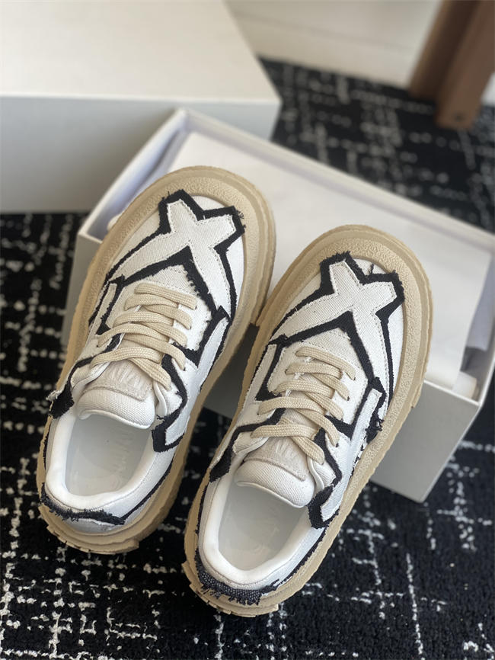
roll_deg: -19.4
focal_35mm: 52
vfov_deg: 36.8
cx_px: 248
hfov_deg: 28.0
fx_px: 991
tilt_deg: -41.5
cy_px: 330
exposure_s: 1/172
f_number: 2
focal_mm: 6
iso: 20
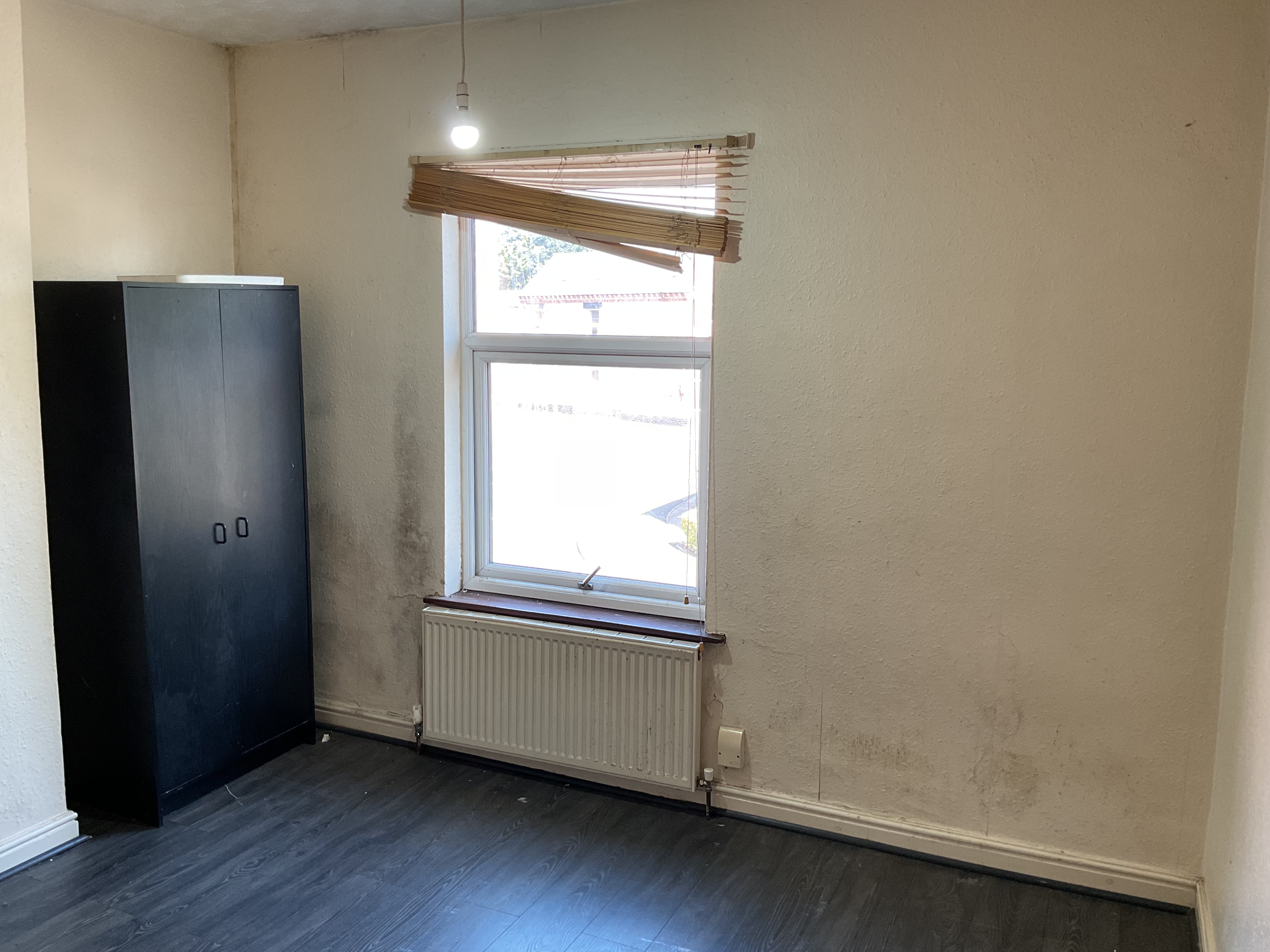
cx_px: 635
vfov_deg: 48.2
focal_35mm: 29
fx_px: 1064
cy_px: 476
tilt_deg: -8.9
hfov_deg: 61.7
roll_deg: -1.3
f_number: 1.8
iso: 50
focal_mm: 3
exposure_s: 1/60
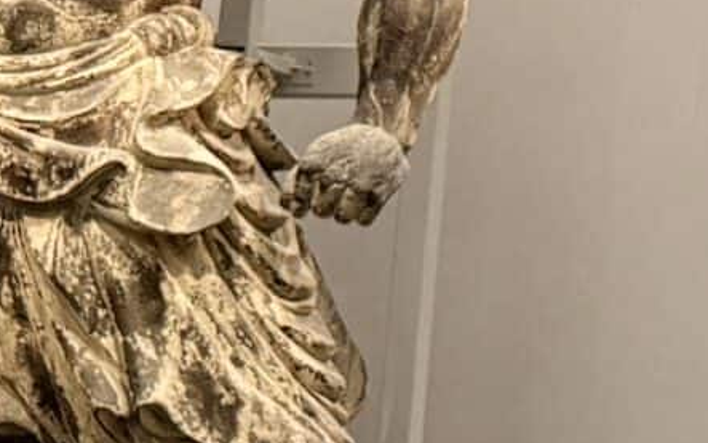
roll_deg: -0.3
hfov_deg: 12.3
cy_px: -190
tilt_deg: +12.2
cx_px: 1498
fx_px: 2837
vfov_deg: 8.7
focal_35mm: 147
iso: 320
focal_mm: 6.76
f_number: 1.78
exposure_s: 1/60
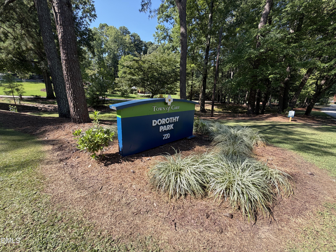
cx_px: 168
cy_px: 126
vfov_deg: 85.7
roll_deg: -2.1
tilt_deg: -13.8
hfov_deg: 102.1
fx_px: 136
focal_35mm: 14
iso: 40
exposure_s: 1/502
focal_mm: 2.22
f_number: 2.2
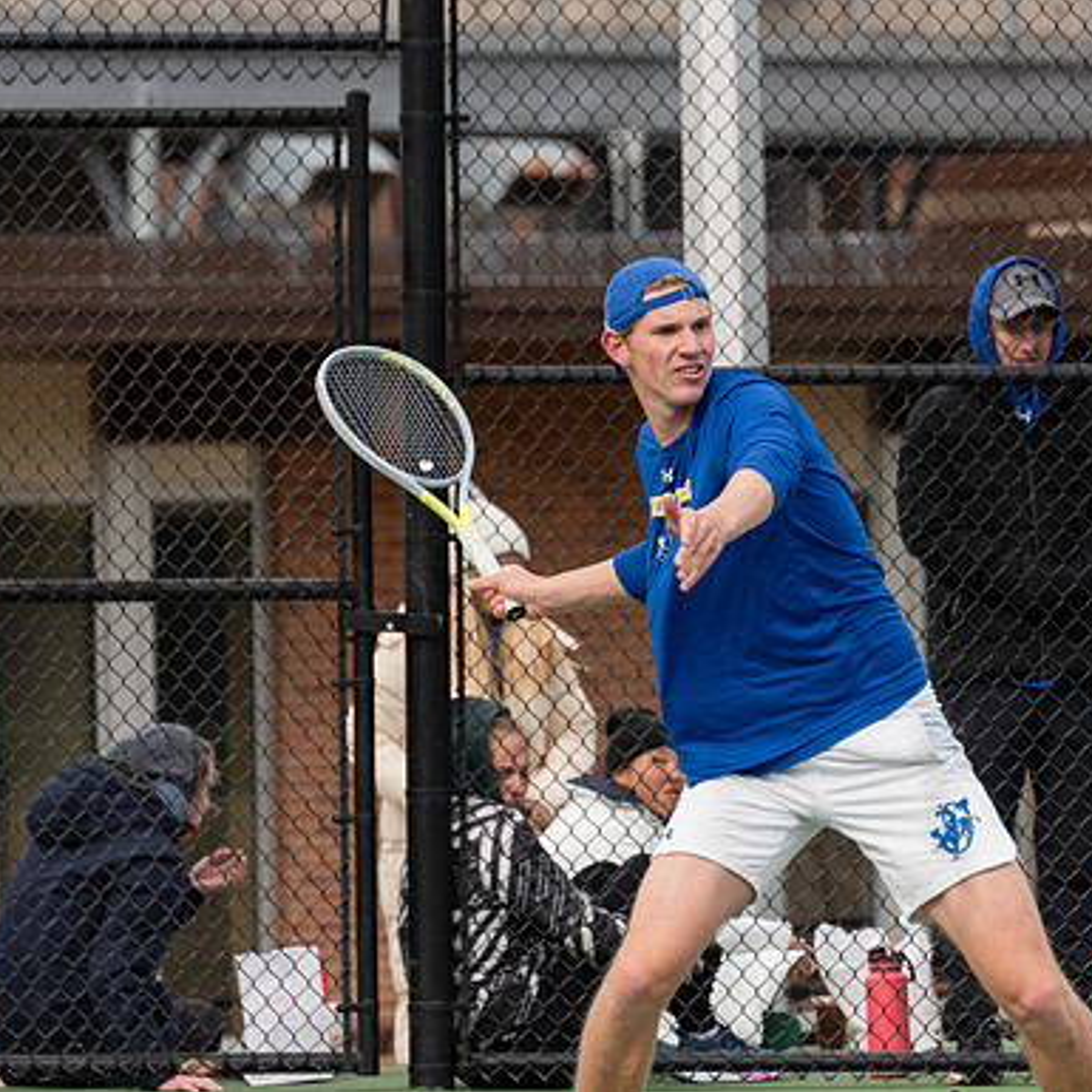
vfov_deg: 5.3
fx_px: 11885
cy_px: 546
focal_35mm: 333
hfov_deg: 5.3
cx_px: 685
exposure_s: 1/1600
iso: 640
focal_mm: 250
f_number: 5.6
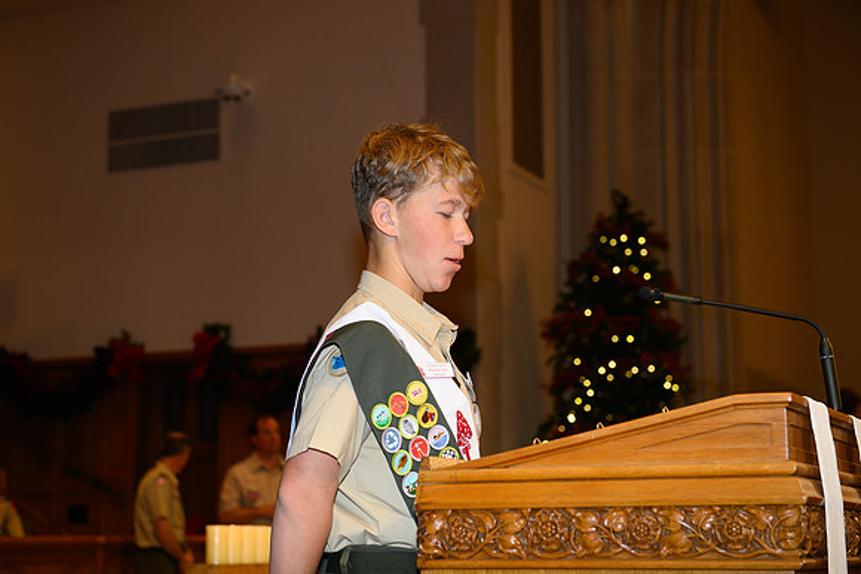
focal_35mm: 66
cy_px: 287
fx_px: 1579
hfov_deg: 30.5
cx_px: 430
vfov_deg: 20.6
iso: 400
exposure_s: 1/60
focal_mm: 66
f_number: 4.5
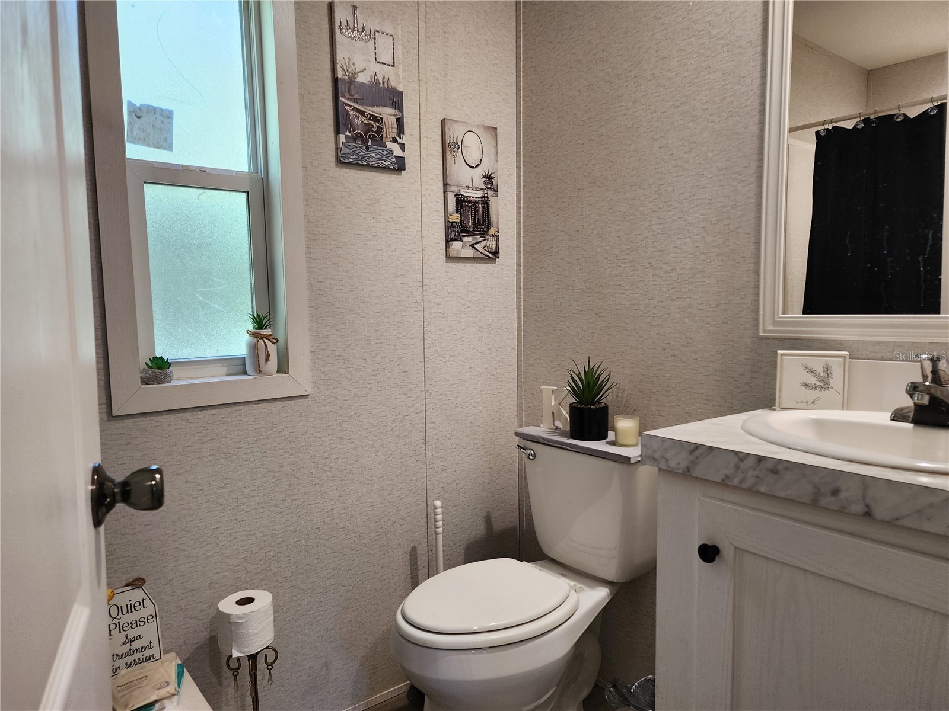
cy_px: 356
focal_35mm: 23
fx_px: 631
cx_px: 474
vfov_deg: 58.9
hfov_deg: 73.9
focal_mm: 6.4
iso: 160
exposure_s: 1/120
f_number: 1.8
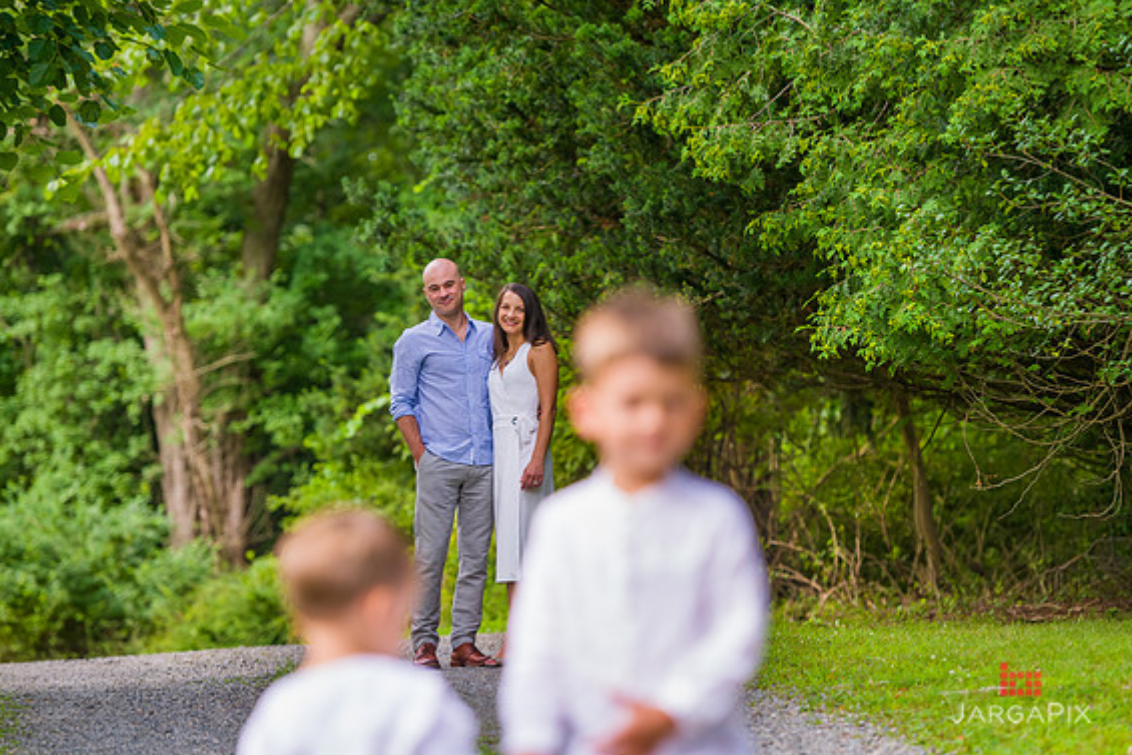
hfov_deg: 12.9
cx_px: 561
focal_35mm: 159
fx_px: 5001
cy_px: 380
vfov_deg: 8.6
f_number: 4
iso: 200
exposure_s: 1/640
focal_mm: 155
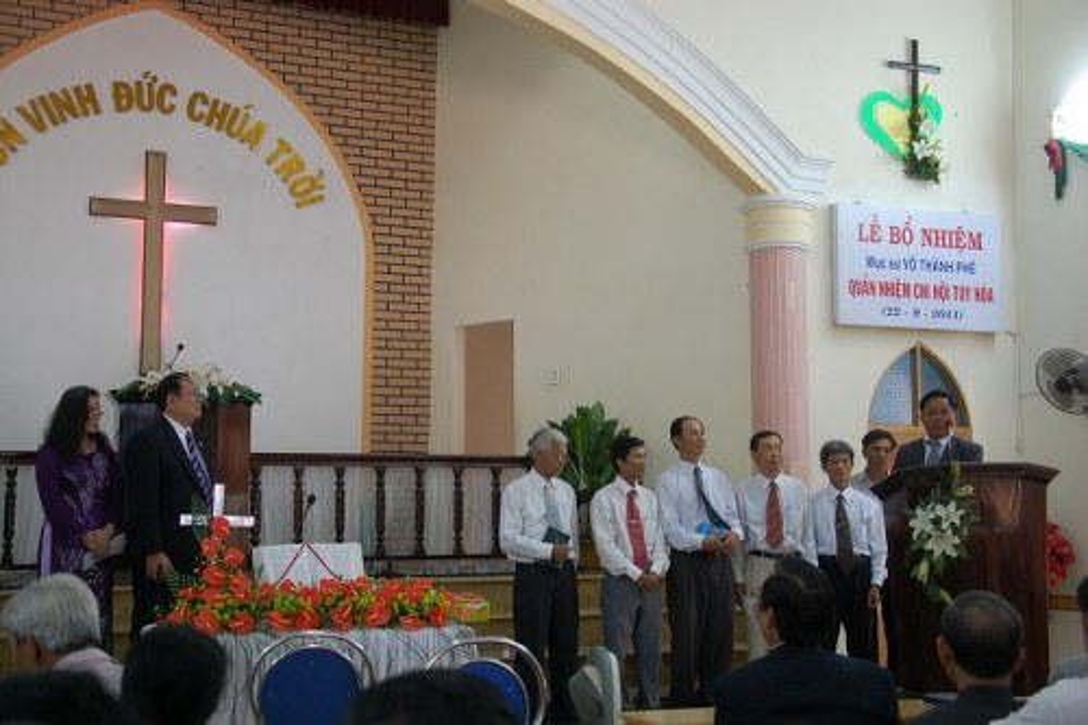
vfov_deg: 26.5
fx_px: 1541
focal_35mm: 51
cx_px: 544
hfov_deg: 38.9
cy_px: 362
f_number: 4.5
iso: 640
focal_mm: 34
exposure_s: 1/30
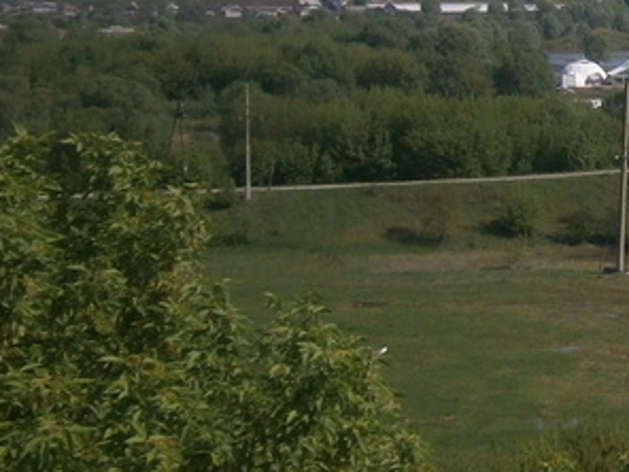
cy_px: -91
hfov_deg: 12.8
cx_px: 952
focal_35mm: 146
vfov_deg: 10.0
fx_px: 2653
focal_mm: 6.4
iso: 80
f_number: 8.7
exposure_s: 1/250
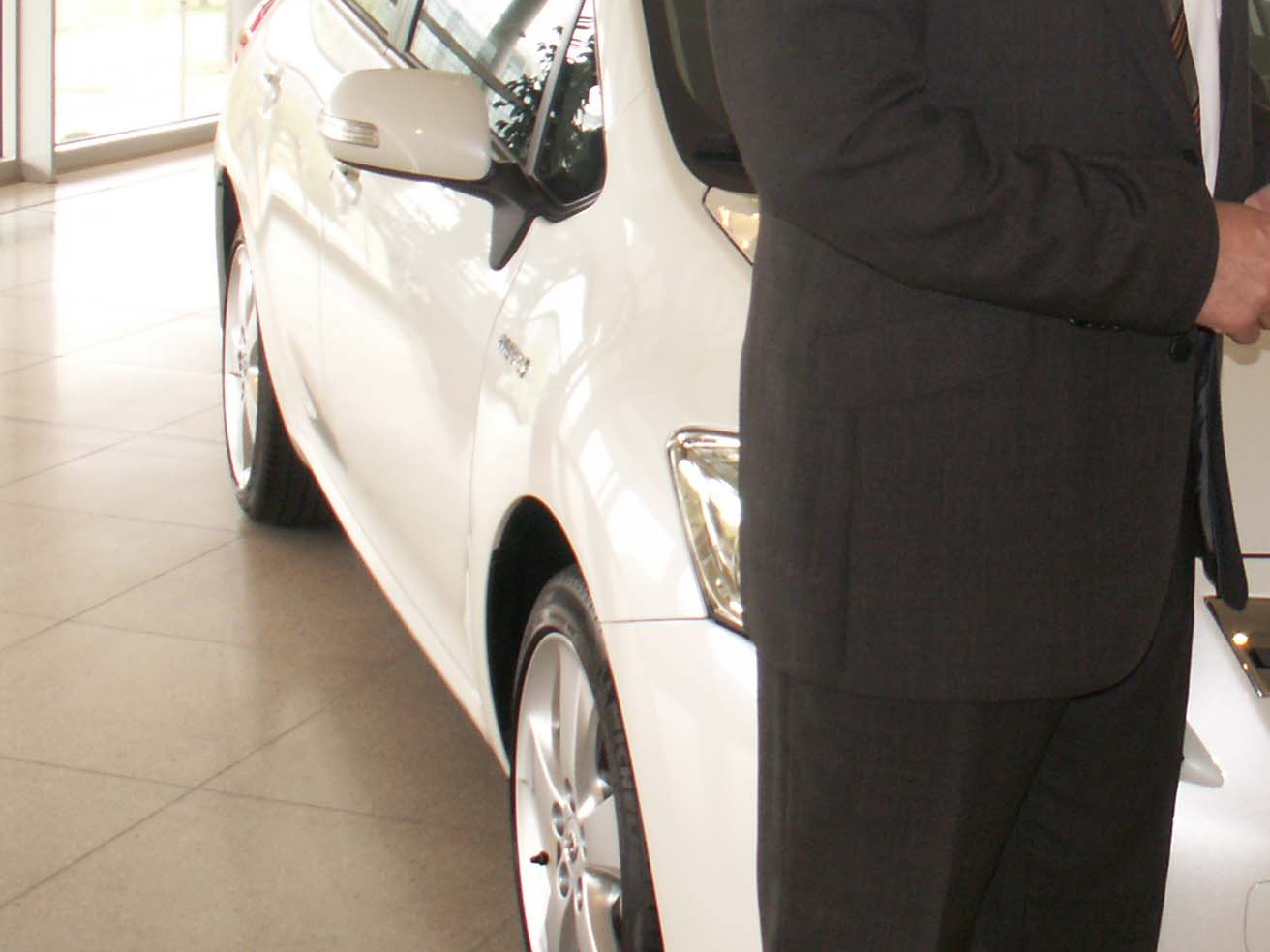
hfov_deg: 25.3
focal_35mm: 75
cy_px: 94
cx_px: 1105
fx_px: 2752
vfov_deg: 19.3
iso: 50
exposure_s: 1/60
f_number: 2.8
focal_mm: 5.86
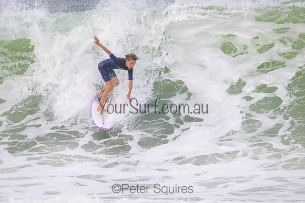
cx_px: 152
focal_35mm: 997
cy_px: 109
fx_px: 8450
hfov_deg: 2.1
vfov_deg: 1.4
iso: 2000
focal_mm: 800
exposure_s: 1/2000
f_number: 11
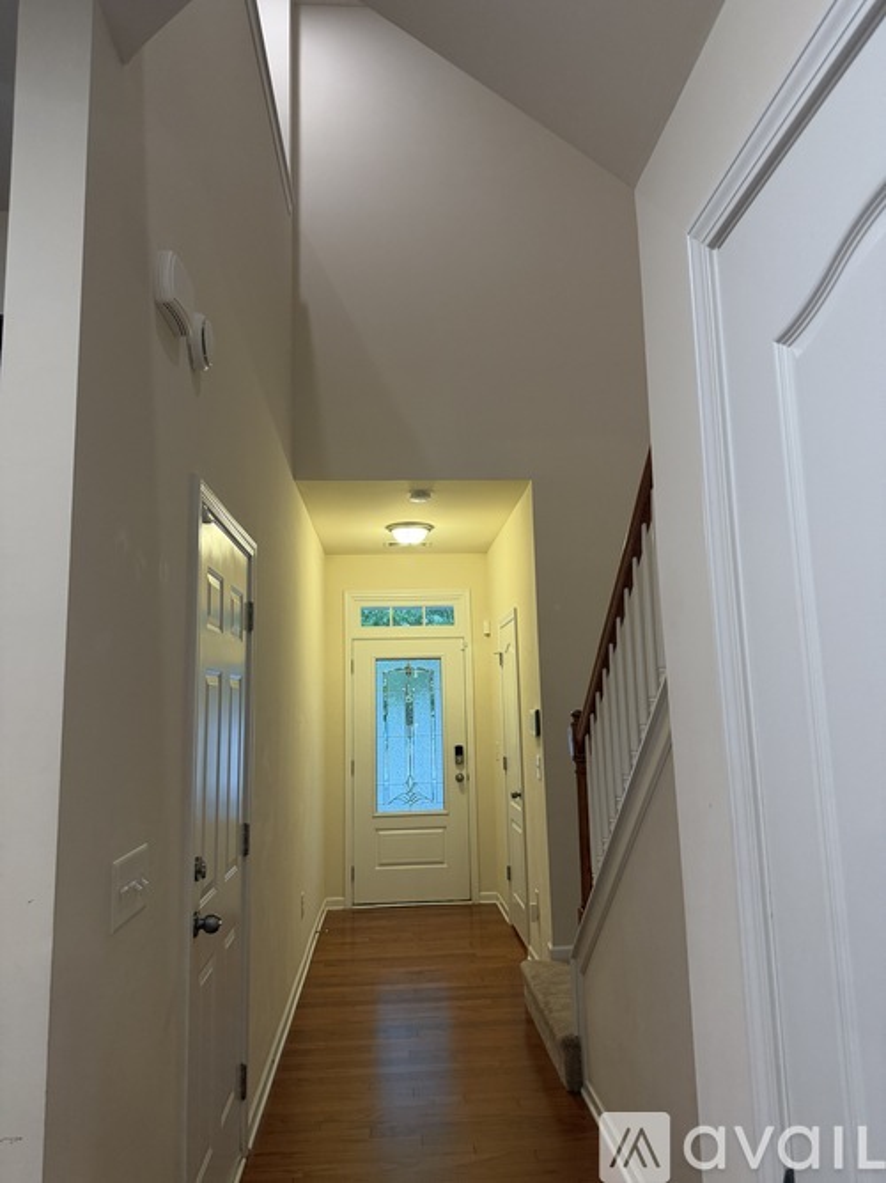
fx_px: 819
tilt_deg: +8.3
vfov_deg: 71.6
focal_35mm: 24
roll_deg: +1.3
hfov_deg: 56.8
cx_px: 443
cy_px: 592
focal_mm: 6.76
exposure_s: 1/120
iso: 320
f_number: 1.78
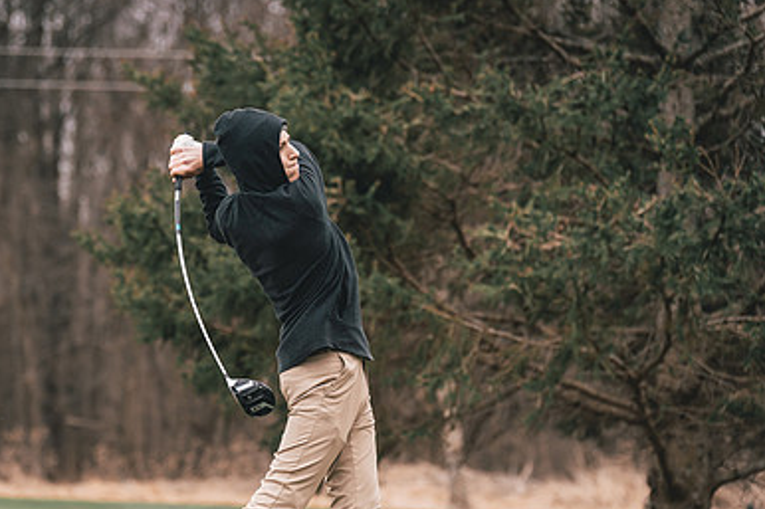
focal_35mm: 167
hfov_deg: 12.3
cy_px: 375
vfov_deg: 8.2
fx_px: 3547
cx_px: 252
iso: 640
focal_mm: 107
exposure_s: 1/3200
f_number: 2.8
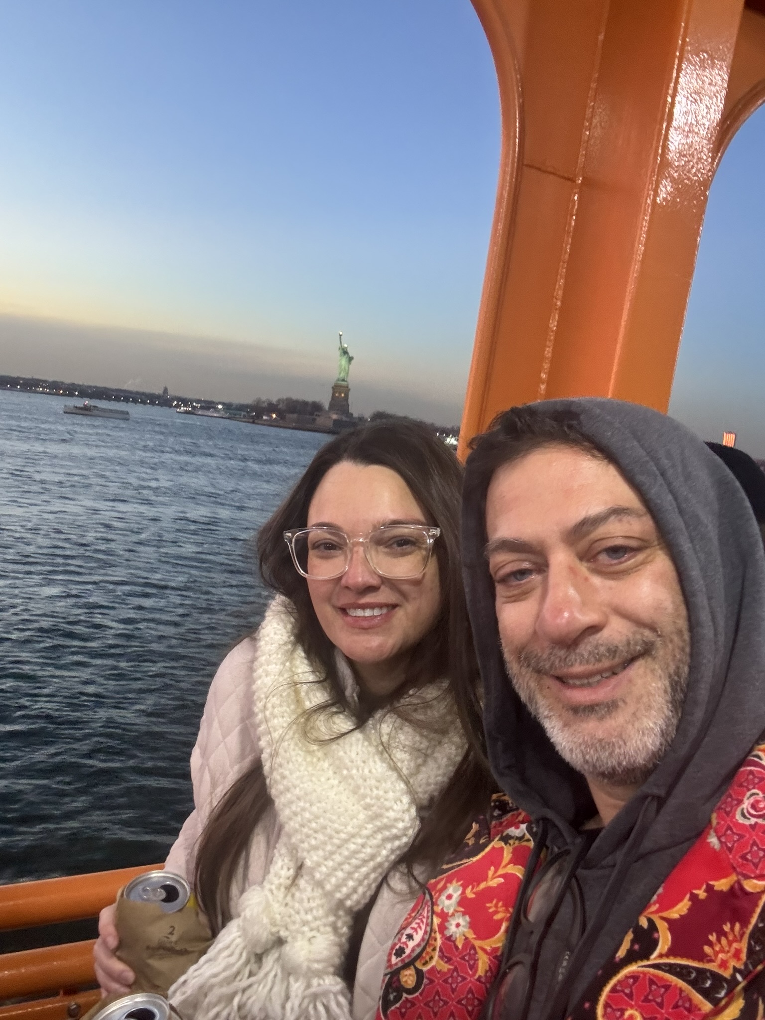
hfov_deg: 46.8
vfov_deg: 60.0
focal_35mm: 30
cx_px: 382
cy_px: 510
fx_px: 884
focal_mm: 2.69
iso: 250
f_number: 1.9
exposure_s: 1/40
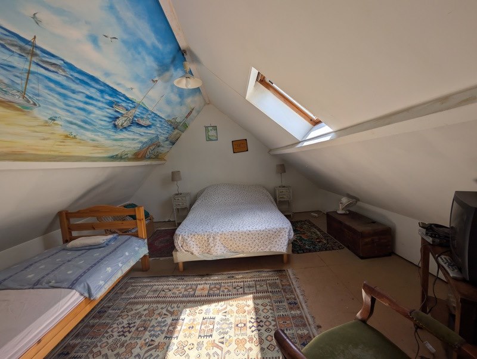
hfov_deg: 110.5
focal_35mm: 12
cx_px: 238
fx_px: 166
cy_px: 180
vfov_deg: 94.6
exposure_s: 1/960
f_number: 1.7
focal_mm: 2.02
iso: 54
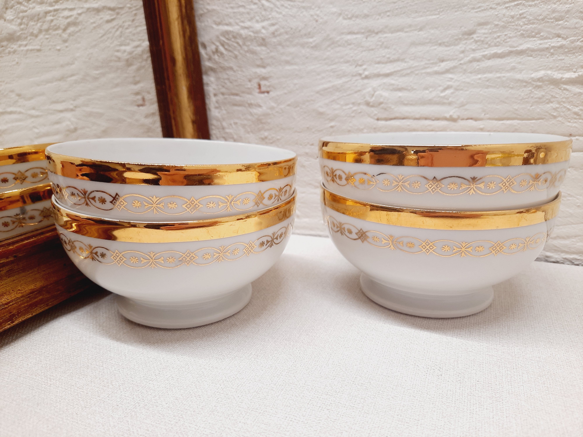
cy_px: 218
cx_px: 292
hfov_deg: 69.4
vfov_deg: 54.9
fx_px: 421
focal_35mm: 25
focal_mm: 4.6
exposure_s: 1/40
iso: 32
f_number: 2
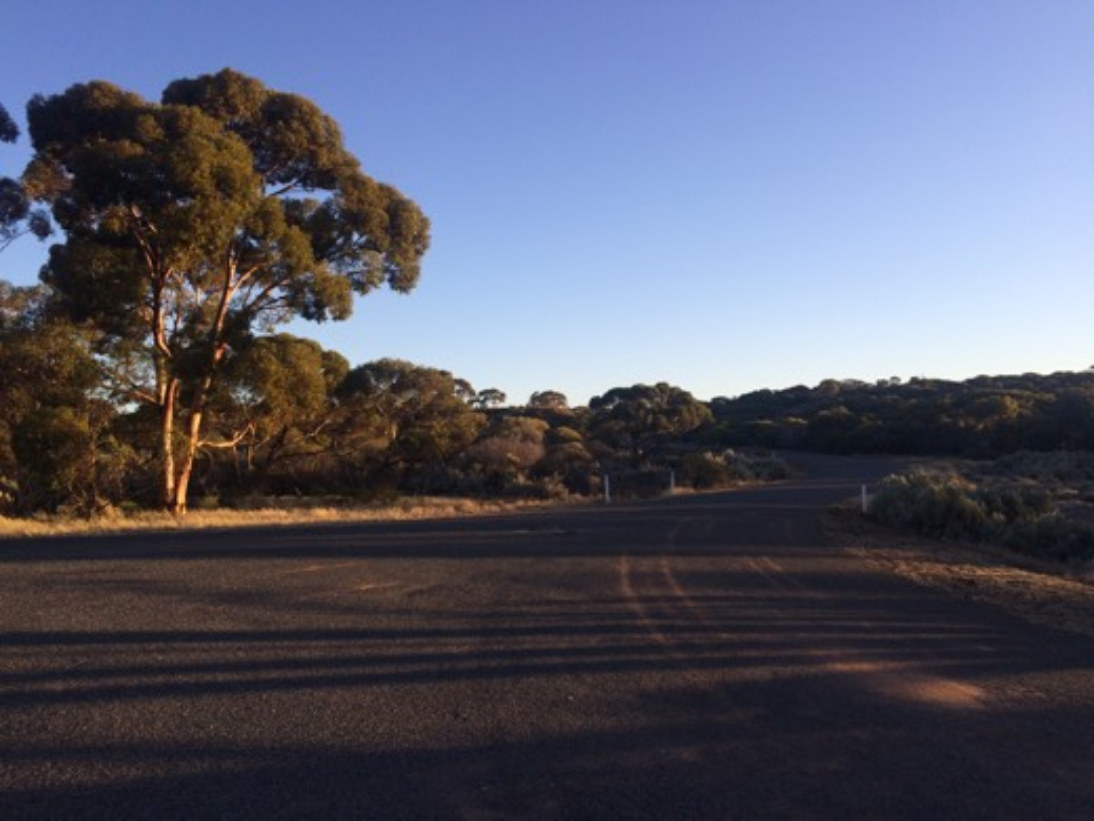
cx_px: 547
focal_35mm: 29
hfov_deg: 61.7
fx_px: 917
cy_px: 410
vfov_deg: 48.2
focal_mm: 4.15
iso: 32
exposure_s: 1/733
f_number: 2.2
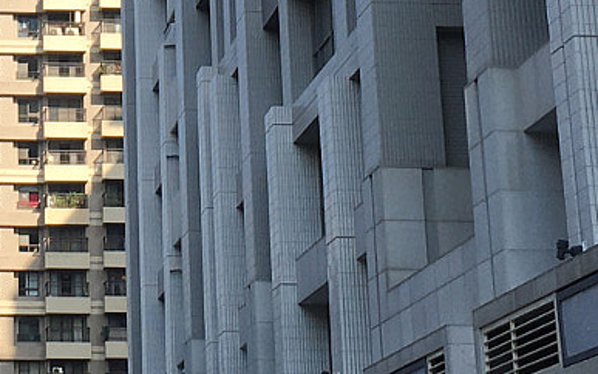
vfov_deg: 10.2
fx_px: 2070
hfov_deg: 16.1
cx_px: 6
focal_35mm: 127
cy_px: -71
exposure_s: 1/845
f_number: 2.2
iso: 25
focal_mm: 4.15
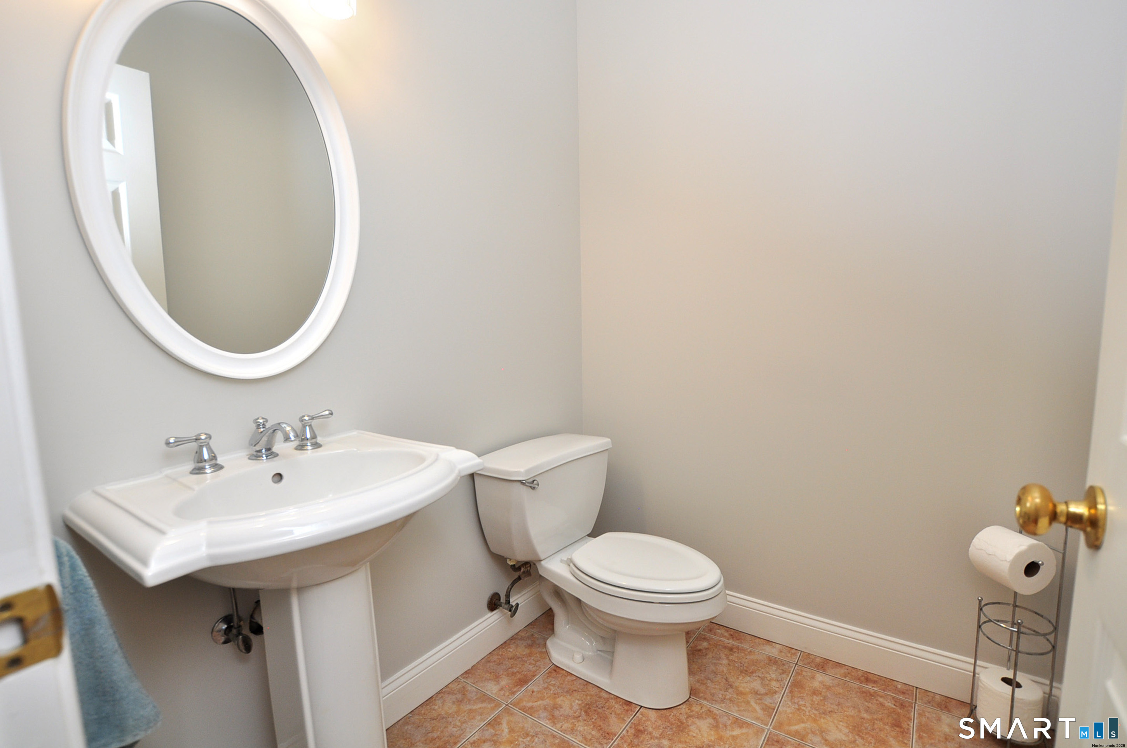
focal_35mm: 16
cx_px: 564
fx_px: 516
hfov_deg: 95.1
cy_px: 374
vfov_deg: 71.9
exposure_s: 1/80
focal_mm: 11
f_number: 4.5
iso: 250
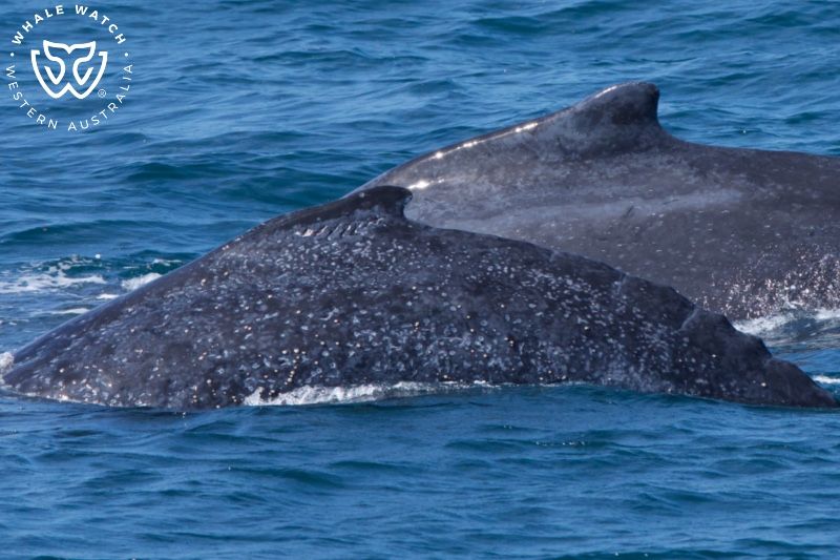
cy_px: 280
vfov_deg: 3.0
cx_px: 420
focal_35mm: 456
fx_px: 10637
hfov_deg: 4.5
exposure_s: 1/3200
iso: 1600
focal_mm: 456
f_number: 8
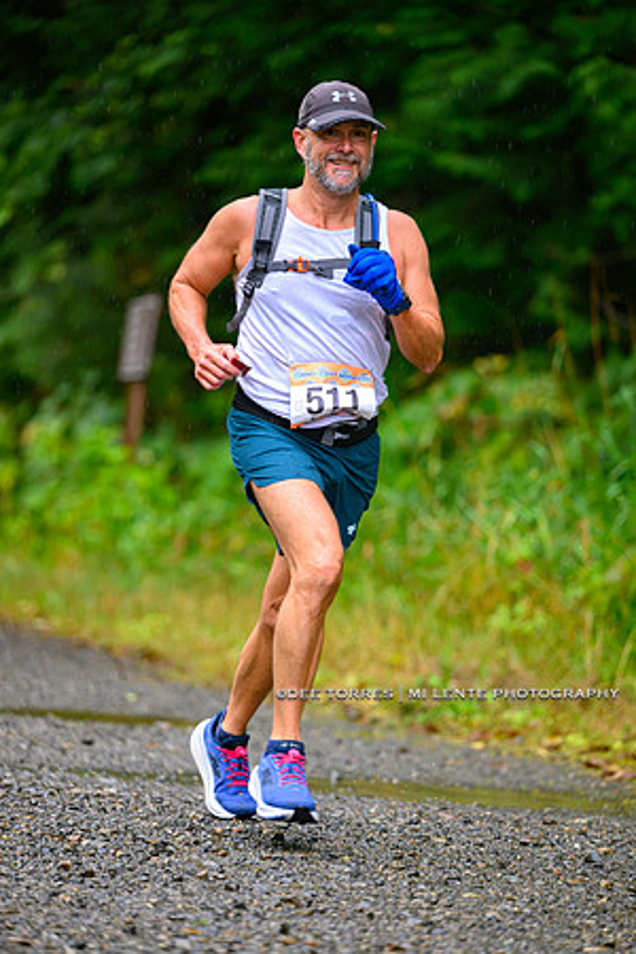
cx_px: 318
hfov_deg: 8.3
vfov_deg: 12.5
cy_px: 477
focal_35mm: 165
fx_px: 4372
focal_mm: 165
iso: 2500
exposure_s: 1/500
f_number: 3.2
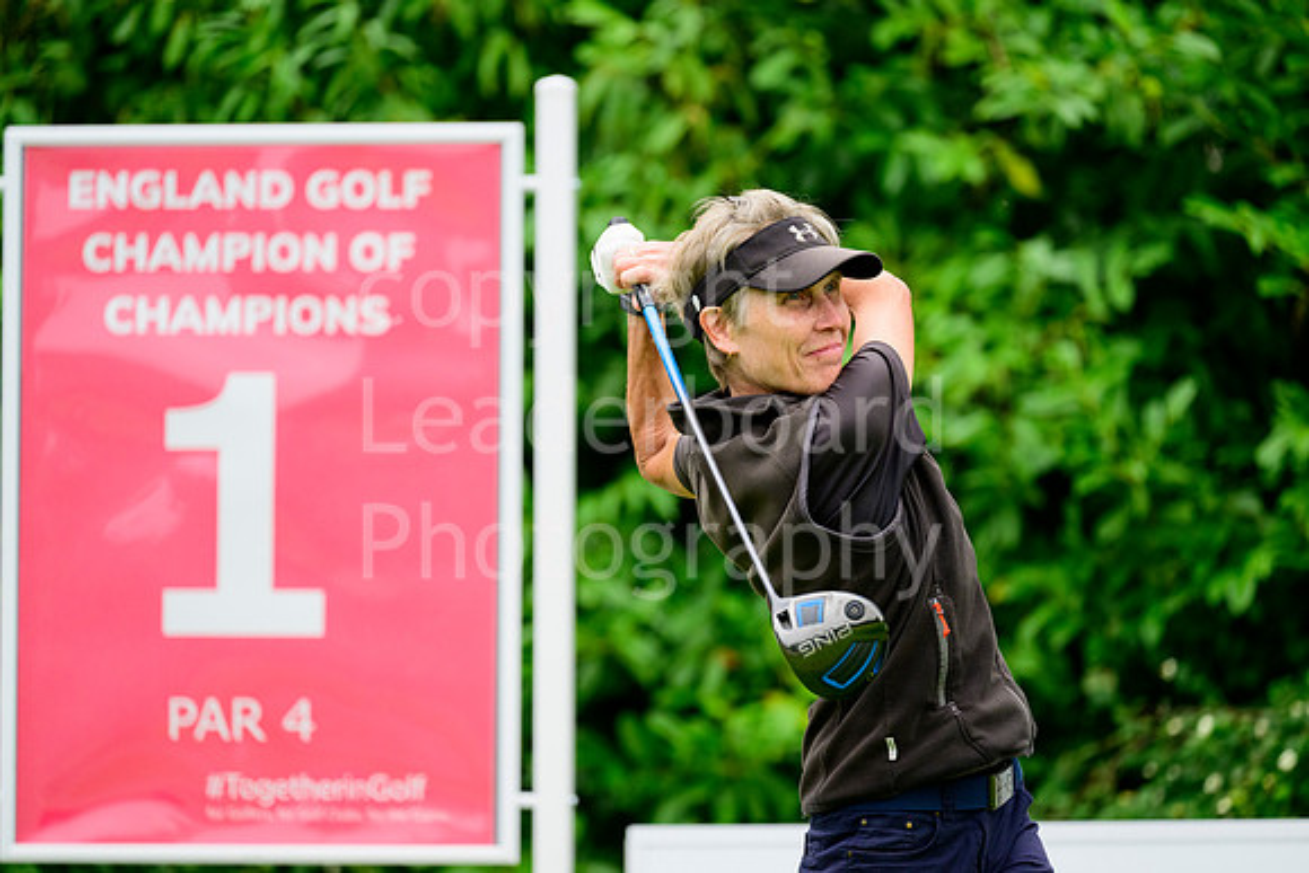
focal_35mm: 270
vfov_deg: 5.1
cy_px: 436
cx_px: 654
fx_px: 9819
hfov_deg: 7.6
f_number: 5.3
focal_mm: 270
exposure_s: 1/2000
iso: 2000
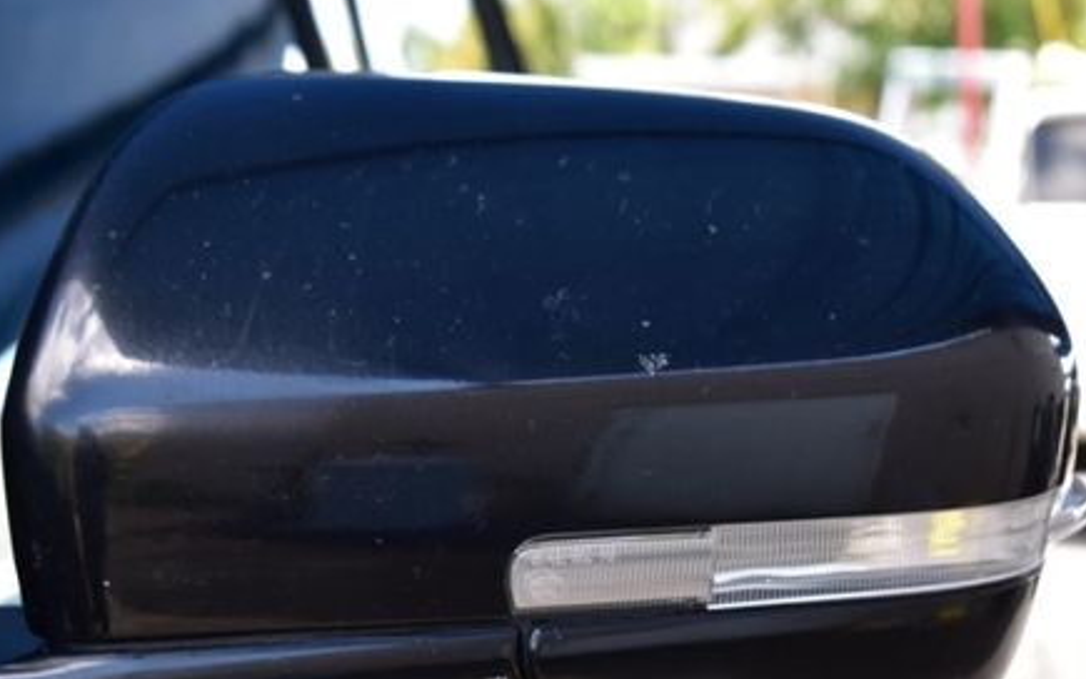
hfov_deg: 16.9
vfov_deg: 10.6
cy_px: 492
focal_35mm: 124
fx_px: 3663
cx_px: 532
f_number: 8
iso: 400
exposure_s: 1/80
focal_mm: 55
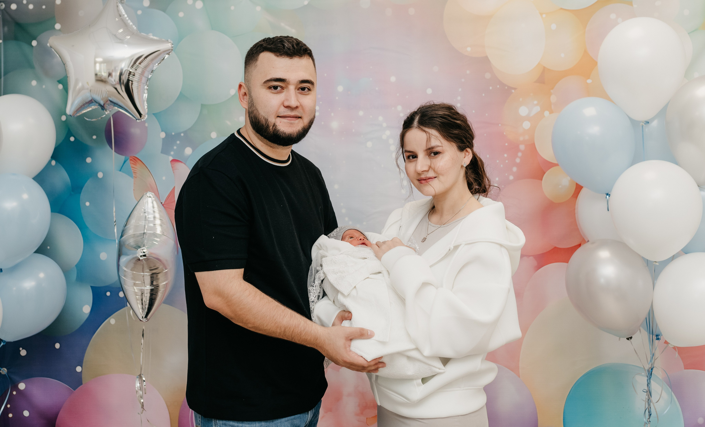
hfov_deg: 48.1
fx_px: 787
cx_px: 310
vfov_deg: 30.3
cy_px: 169
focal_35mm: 41
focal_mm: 35
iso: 400
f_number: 4
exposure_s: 1/160
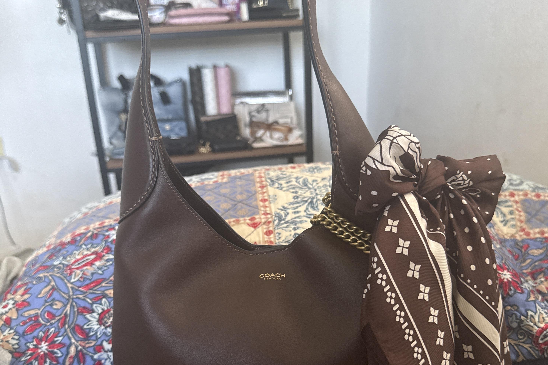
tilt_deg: -20.6
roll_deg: +2.0
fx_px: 517
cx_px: 270
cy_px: 227
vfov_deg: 38.6
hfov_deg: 55.8
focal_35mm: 34
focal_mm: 6.76
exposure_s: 1/60
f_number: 1.78
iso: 320
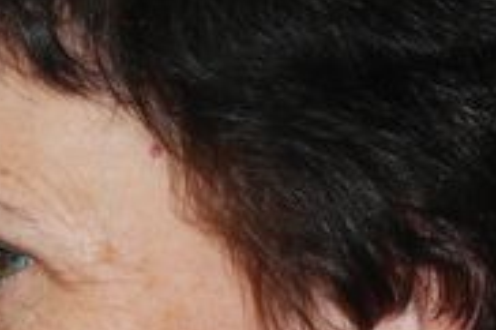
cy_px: 454
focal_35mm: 411
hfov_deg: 5.0
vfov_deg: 3.3
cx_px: 5
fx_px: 5657
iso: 800
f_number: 4.7
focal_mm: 40
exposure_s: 1/60
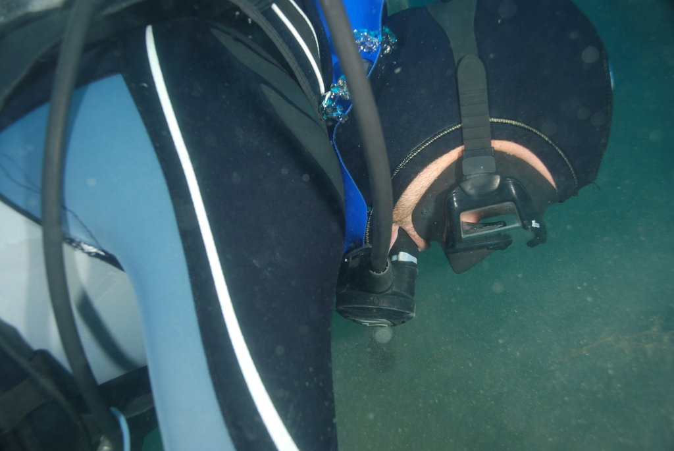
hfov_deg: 42.3
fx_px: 871
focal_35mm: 46
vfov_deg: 29.0
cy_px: 226
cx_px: 337
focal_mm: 31
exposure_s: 1/160
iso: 100
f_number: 4.2
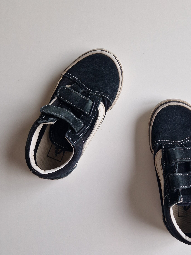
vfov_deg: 56.6
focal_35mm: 32
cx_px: 125
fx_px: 235
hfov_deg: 43.6
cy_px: 146
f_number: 1.8
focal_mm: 5.4
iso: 50
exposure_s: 1/376
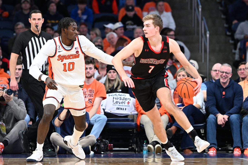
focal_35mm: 292
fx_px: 2011
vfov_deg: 4.7
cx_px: 124
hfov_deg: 7.1
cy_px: 82
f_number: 3.2
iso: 4000
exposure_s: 1/1250
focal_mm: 195
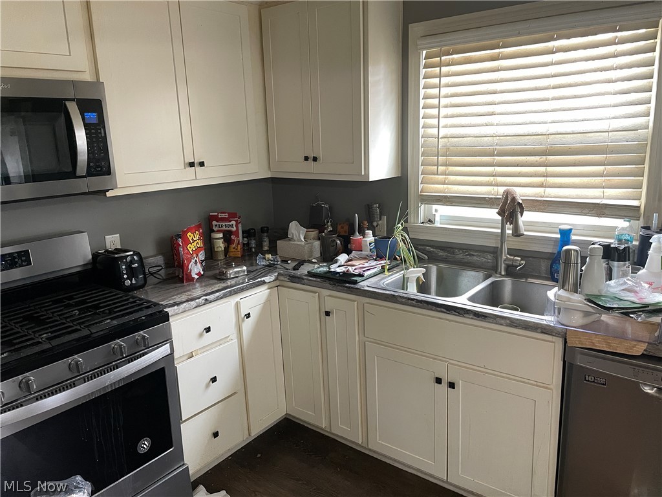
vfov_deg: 53.1
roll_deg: +2.4
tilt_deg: -12.4
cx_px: 331
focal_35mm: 26
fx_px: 497
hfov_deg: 67.3
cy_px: 248
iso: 320
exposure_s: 1/60
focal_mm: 4.2
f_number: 1.6
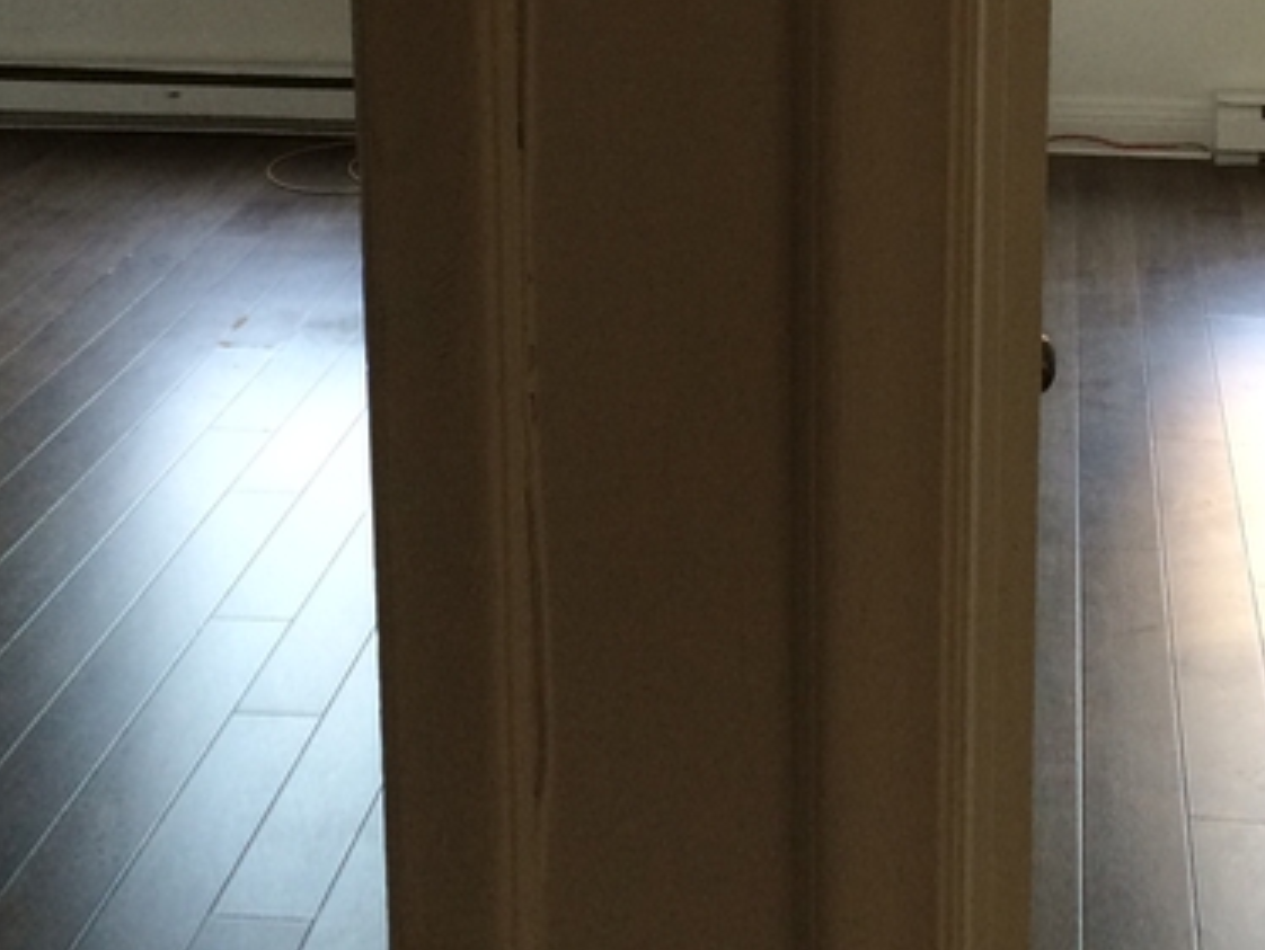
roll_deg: +0.9
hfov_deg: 31.1
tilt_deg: -14.9
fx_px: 2267
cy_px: 78
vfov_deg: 23.0
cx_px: 751
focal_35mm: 62
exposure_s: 1/30
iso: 80
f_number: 2.2
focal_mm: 4.15
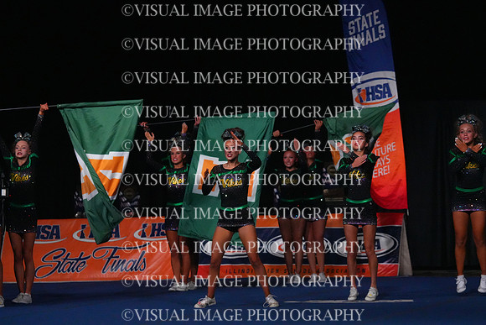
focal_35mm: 180
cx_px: 243
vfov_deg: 7.6
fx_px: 2430
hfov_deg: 11.4
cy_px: 162
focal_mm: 180
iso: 16000
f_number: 5.6
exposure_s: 1/1250
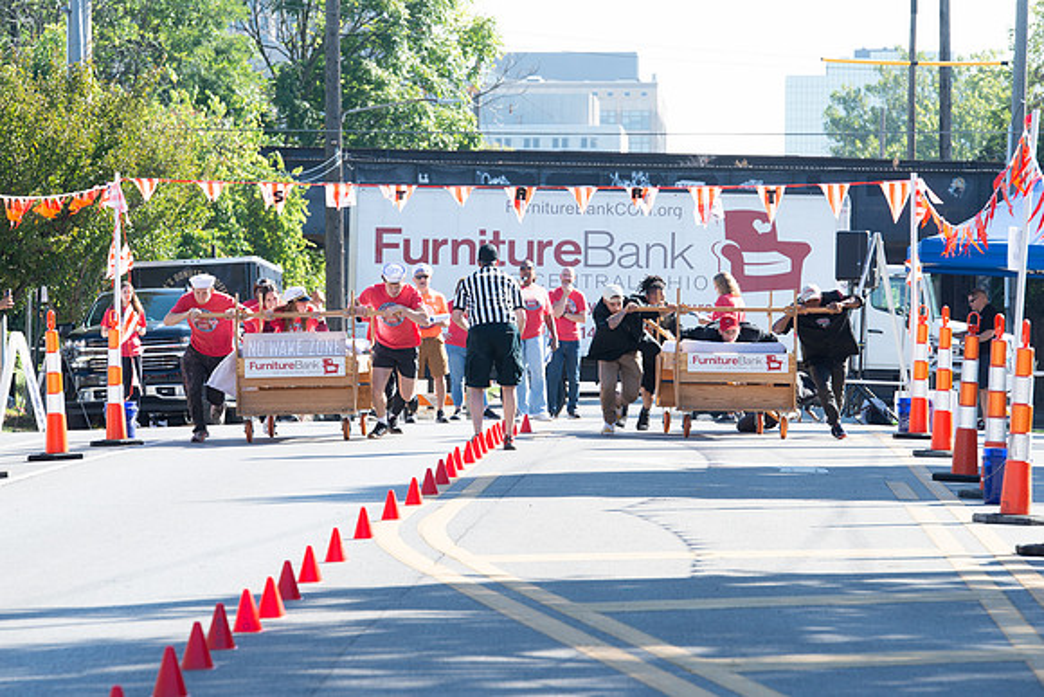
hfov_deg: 11.2
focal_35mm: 184
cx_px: 500
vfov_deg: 7.5
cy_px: 307
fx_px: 5326
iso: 200
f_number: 7.1
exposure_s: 1/250
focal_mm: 160
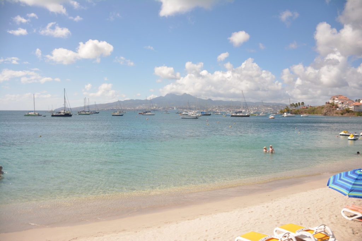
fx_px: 272
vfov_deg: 47.9
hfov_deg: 67.4
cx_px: 181
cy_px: 120
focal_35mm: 27
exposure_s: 1/4000
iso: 500
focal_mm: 18
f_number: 3.5
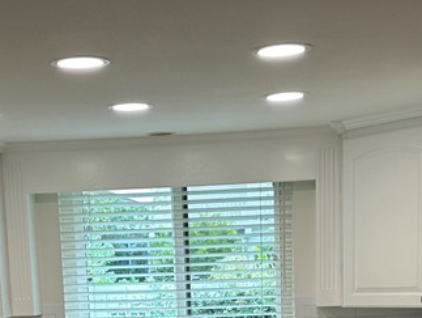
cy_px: 402
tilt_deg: -8.1
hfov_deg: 25.6
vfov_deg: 18.2
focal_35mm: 76
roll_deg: +2.2
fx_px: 928
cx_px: 191
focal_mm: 6.86
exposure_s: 1/120
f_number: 1.78
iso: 125
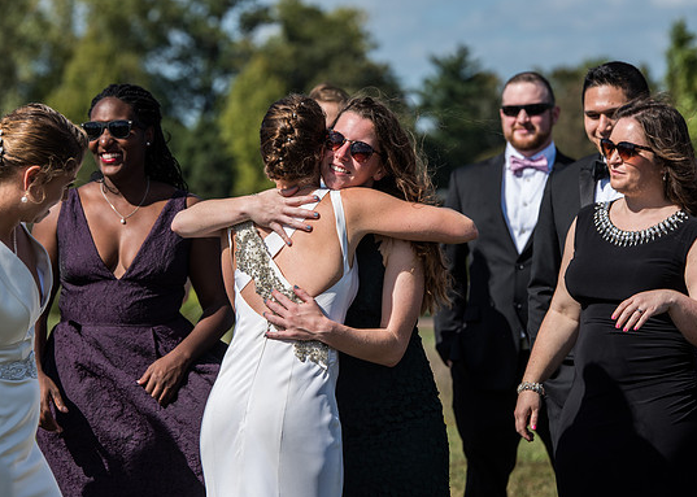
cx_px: 370
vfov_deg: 7.9
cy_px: 241
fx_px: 3581
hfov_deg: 11.1
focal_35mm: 181
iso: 200
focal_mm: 155
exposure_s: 1/2000
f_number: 2.8
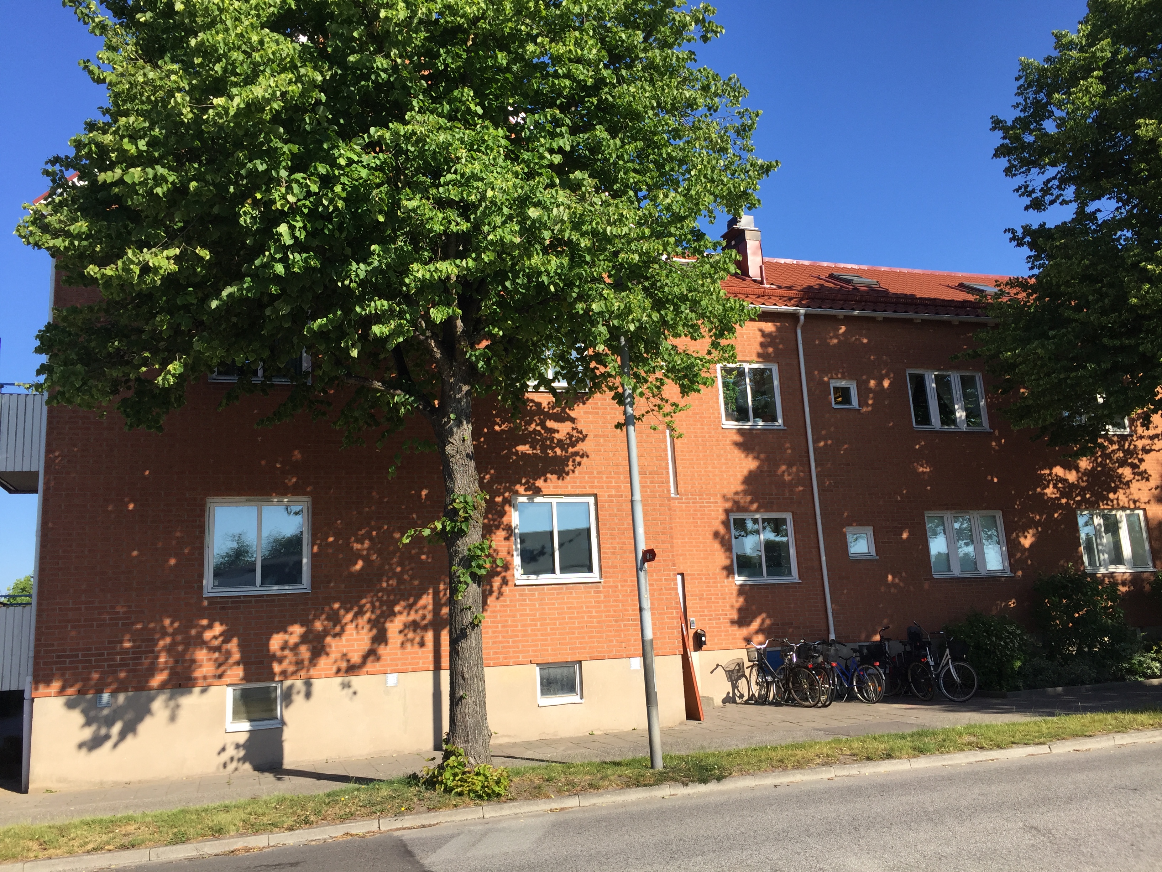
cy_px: 436
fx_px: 973
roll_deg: +2.8
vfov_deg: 48.2
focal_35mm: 29
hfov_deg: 61.7
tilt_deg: +12.4
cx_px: 581
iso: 32
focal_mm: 4.15
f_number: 2.2
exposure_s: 1/1130
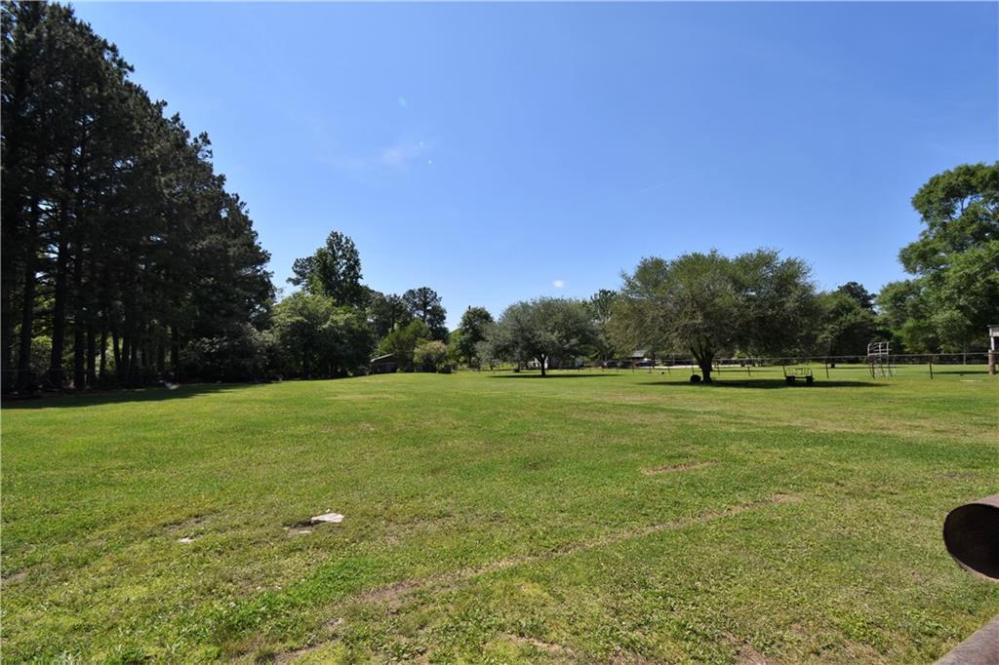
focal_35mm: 15
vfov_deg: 77.3
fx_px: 416
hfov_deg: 100.4
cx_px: 500
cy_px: 332
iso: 100
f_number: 11
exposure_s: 1/200
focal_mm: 10
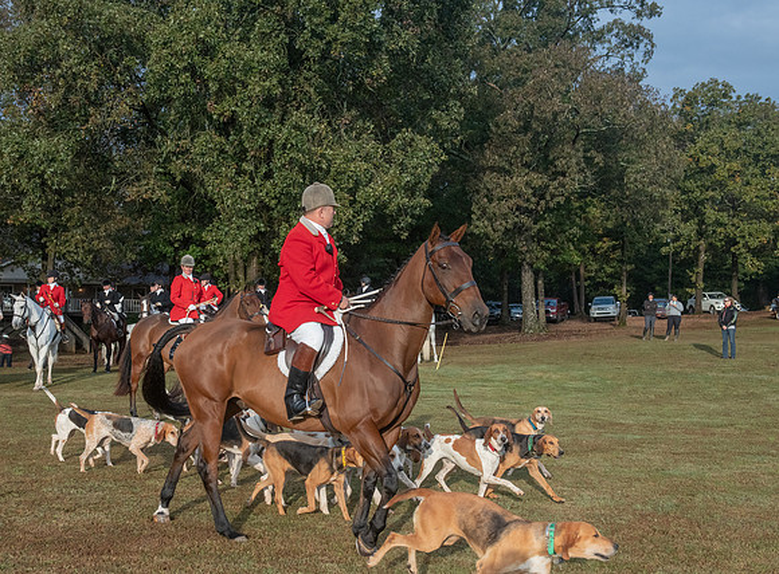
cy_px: 309
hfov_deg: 39.1
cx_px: 312
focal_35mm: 49
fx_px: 1093
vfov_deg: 29.5
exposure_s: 1/1250
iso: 800
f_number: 7.1
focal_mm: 42
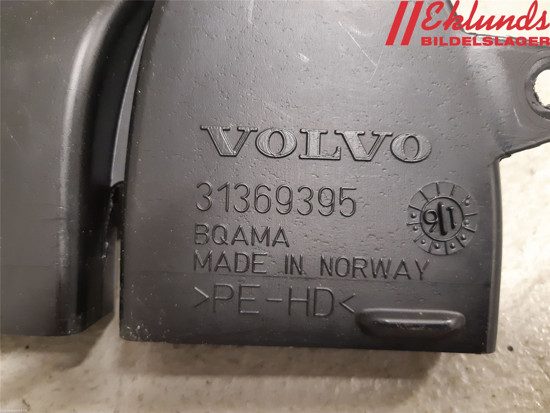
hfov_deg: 67.3
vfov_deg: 53.1
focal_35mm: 26
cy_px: 206
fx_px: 413
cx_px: 275
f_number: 1.7
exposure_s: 1/25
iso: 250
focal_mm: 3.93
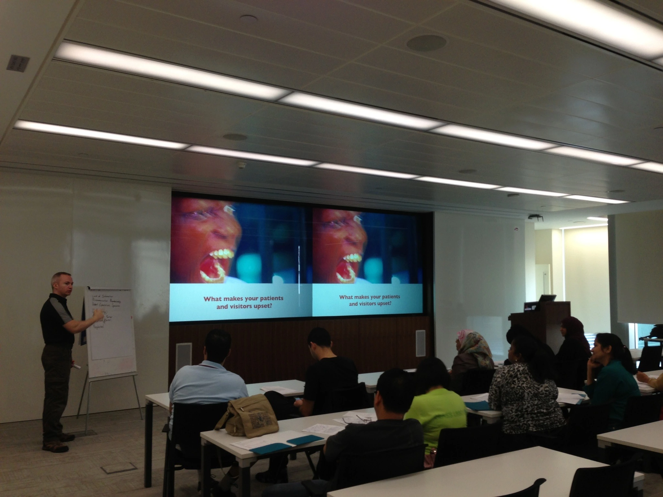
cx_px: 332
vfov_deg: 42.9
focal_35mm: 33
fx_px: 632
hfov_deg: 55.4
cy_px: 248
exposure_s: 1/20
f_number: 2.4
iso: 64
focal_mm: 4.13
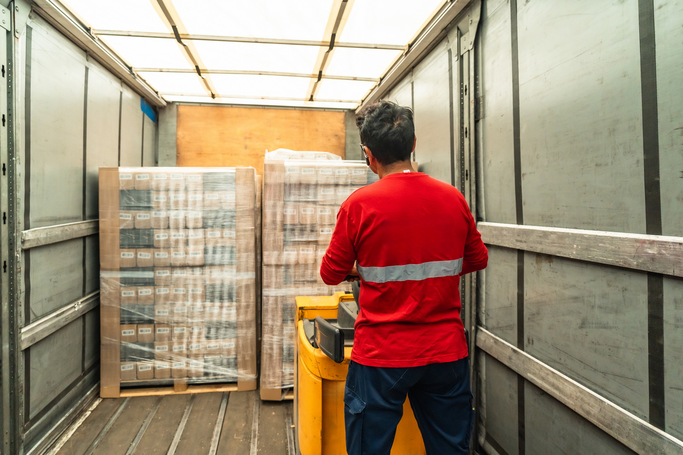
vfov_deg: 64.6
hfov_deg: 86.9
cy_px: 228
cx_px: 342
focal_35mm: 19
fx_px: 360
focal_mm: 19
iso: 800
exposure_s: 1/250
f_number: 2.8
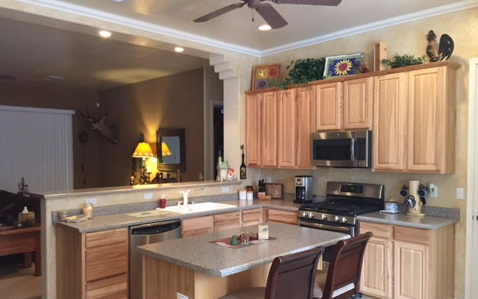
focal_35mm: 31
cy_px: 170
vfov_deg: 40.5
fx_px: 404
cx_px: 239
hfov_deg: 61.2
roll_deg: +0.0
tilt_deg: -1.7
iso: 160
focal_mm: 4.15
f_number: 2.2
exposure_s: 1/15
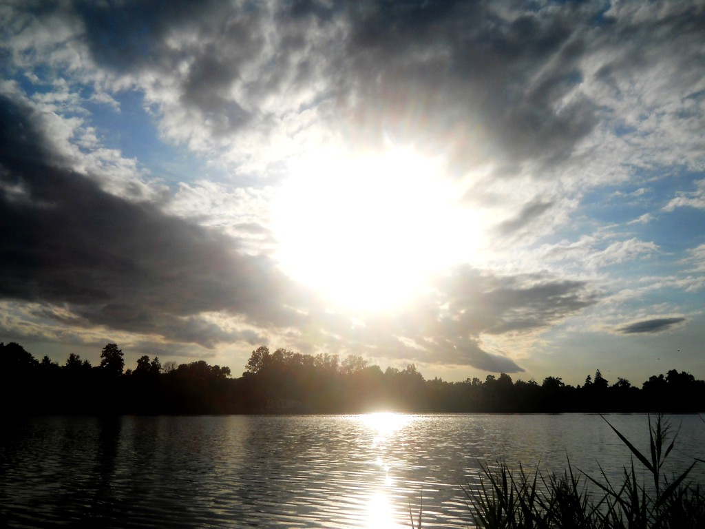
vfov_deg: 35.1
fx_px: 835
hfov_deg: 45.8
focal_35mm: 41
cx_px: 352
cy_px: 264
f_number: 5.5
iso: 80
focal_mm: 6.72
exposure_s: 1/2000
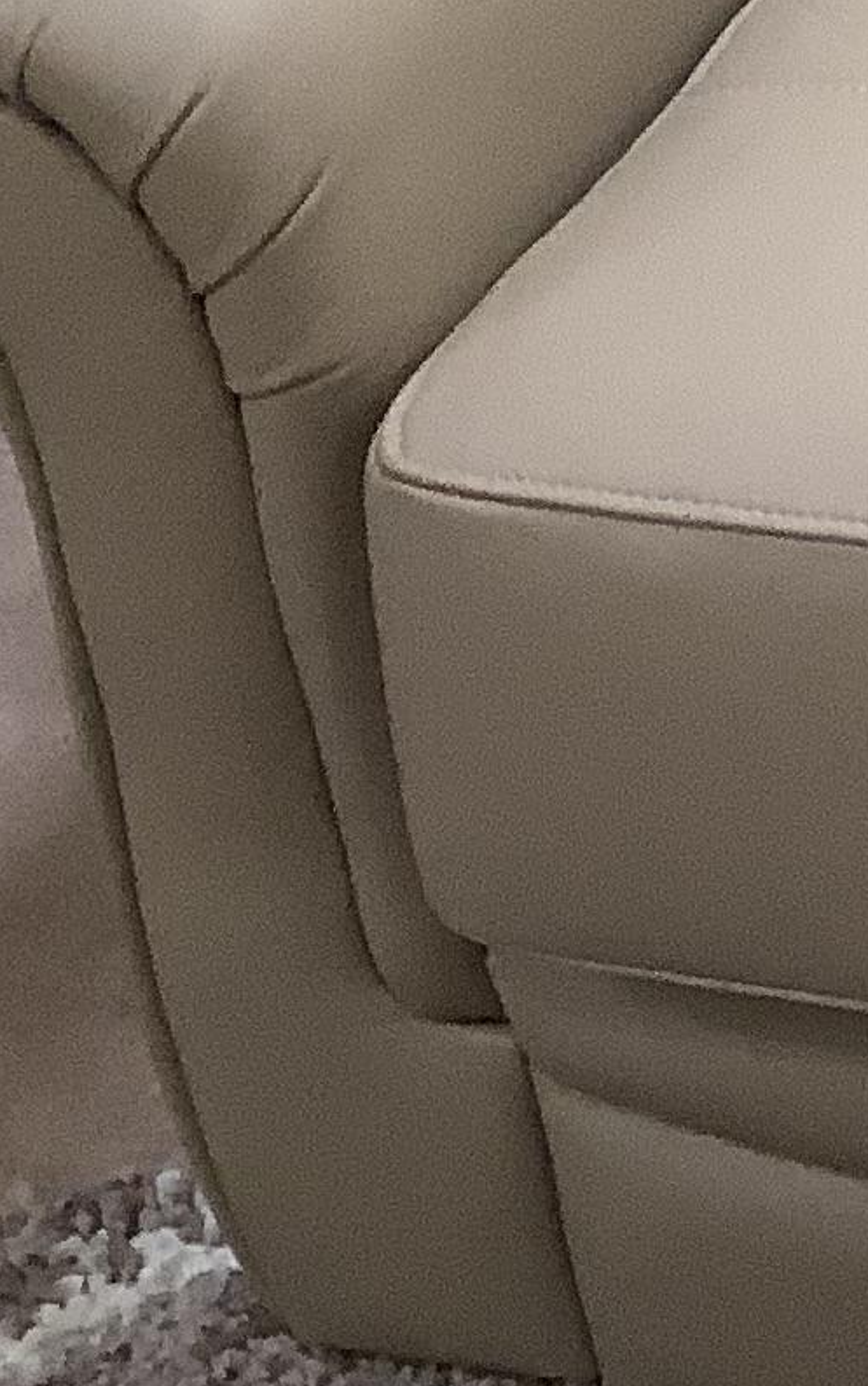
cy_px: -271
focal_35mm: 135
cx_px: 2050
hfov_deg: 8.8
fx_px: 5104
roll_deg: -0.7
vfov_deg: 15.0
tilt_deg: -32.3
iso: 100
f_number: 2.4
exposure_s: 1/50
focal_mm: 3.3
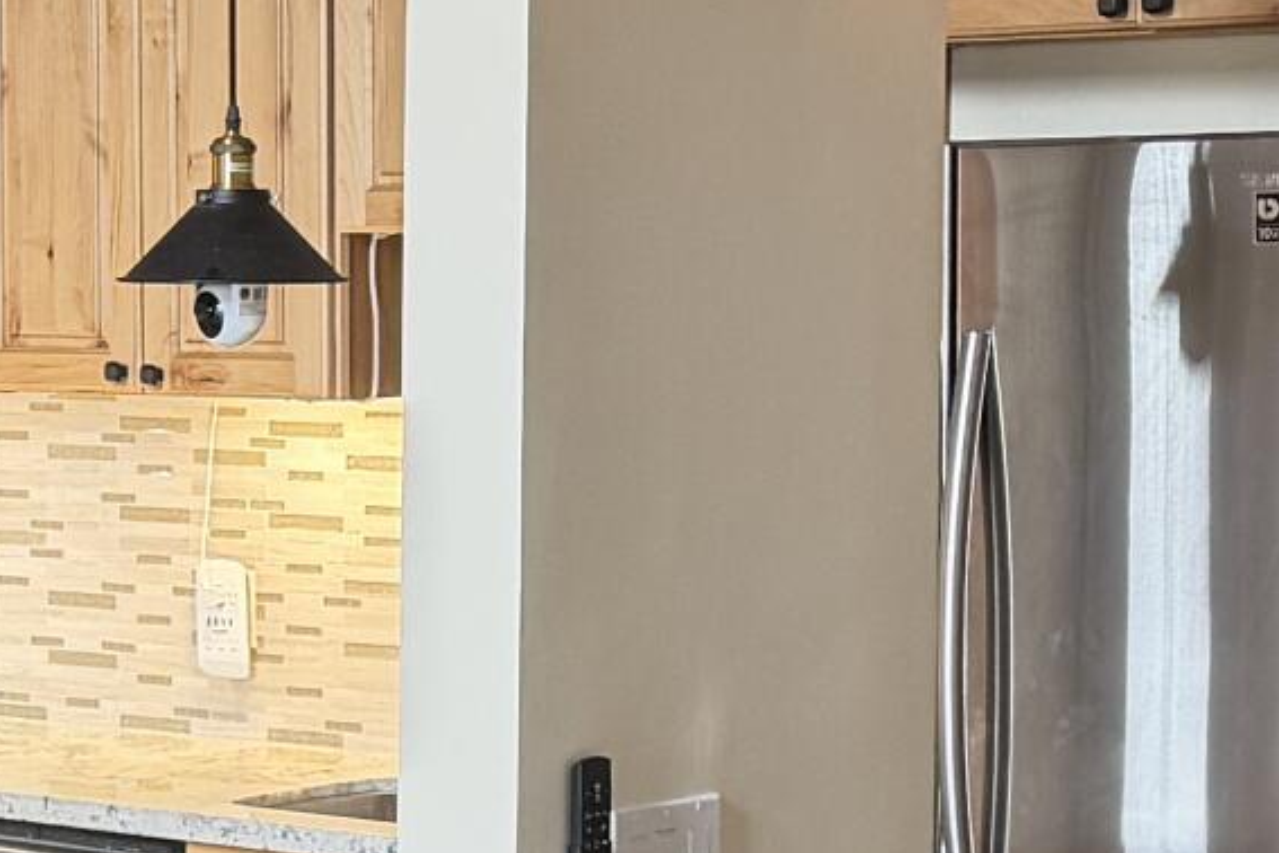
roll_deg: +0.2
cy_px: 605
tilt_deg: -5.4
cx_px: -23
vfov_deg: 10.4
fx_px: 4689
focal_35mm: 132
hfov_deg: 15.2
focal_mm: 6.76
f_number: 1.78
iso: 320
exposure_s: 1/60
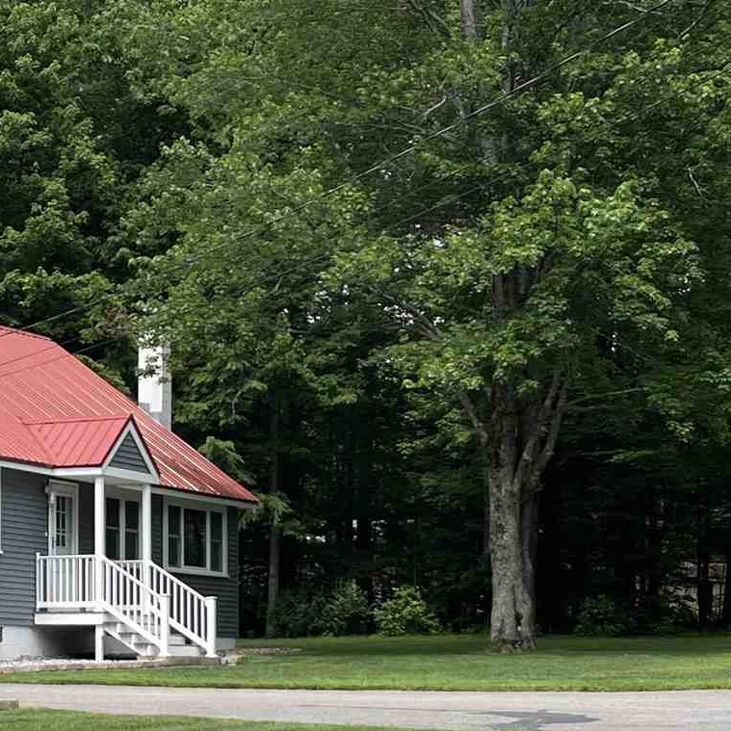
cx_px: -125
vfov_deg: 18.6
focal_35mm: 93
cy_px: 524
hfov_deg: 17.8
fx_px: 2222
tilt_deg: +3.9
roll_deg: -0.7
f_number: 1.6
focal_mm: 5.1
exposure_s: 1/1325
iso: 50
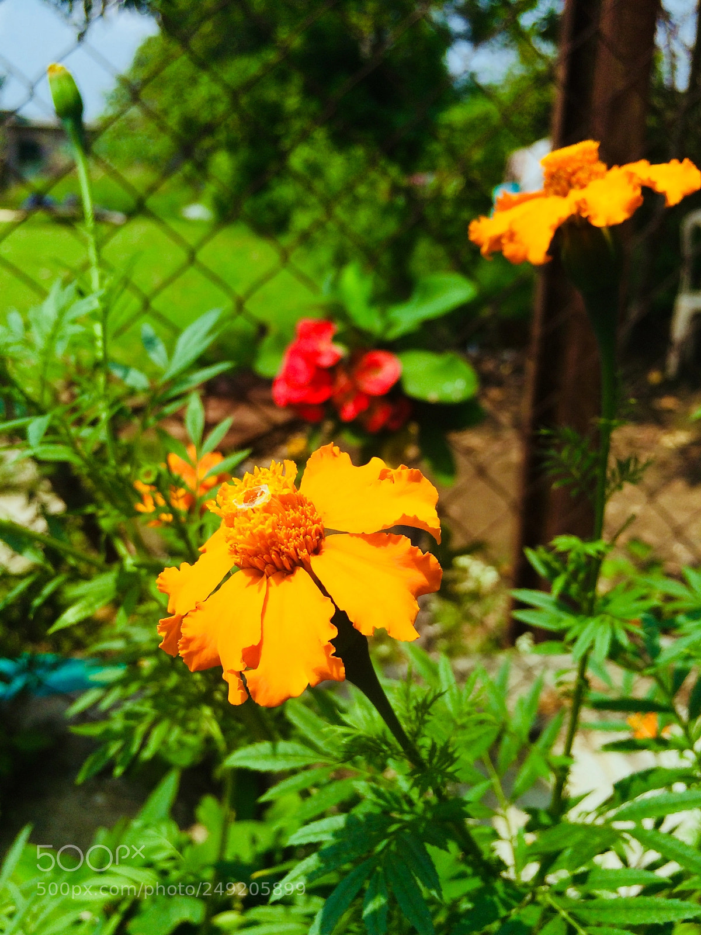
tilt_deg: -20.7
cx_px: 350
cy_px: 468
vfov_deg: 61.7
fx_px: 783
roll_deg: -2.0
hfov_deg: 48.2
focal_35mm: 29
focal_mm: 4.15
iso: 32
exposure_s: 1/2740
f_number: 2.2
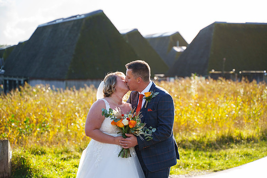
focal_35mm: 75
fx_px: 556
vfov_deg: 18.2
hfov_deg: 27.0
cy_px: 89
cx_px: 134
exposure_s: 1/1600
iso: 400
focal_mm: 75
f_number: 3.2
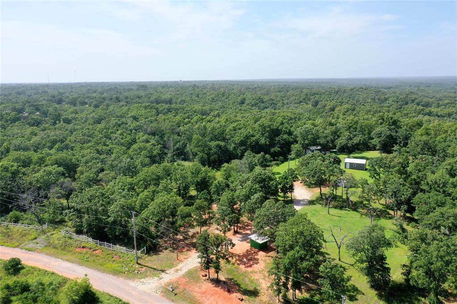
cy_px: 152
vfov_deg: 46.4
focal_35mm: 28
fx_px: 355
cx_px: 228
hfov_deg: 65.5
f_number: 5.6
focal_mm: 10.26
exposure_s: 1/400
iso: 100
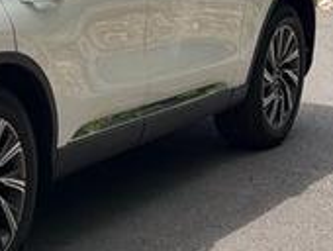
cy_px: 29
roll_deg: +1.4
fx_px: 1368
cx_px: -147
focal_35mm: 142
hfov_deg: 13.2
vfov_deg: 10.4
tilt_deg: -5.9
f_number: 1.78
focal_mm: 6.76
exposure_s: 1/3704
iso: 80
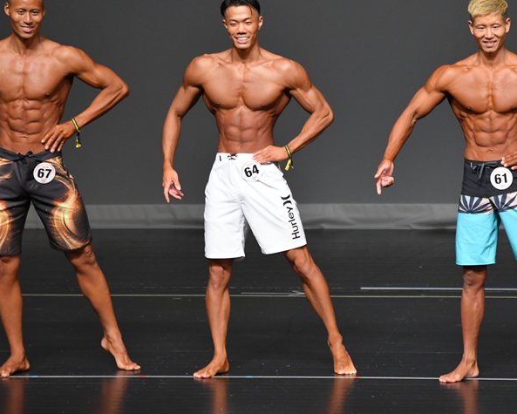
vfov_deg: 4.0
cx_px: 333
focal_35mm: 386
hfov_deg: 5.0
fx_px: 5909
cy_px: 197
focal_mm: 210
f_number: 5.6
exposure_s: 1/400
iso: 2500
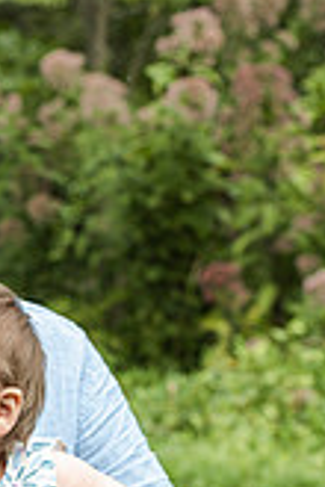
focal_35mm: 136
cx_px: -21
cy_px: 487
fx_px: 1842
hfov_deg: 10.0
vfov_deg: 14.8
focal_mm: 50
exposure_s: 1/1000
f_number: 4.5
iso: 640
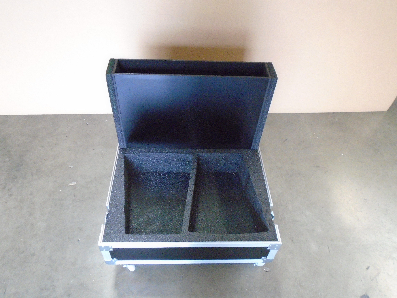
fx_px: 298
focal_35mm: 26
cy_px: 149
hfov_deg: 67.3
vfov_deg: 53.1
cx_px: 198
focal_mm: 4.6
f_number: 3.2
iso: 800
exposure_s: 1/30
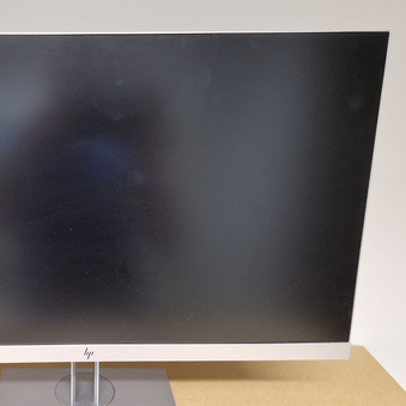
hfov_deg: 44.2
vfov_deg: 46.0
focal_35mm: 36
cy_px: 216
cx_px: 91
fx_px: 478
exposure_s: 1/25
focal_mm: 5.4
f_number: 1.8
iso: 640
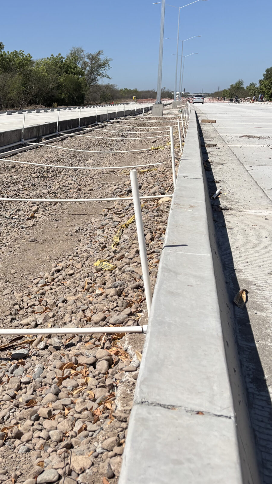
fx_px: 577
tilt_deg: -12.7
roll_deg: +0.8
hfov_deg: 24.6
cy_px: 225
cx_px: -31
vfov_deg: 45.4
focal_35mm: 45
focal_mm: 5.96
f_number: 1.6
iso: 50
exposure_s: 1/5618
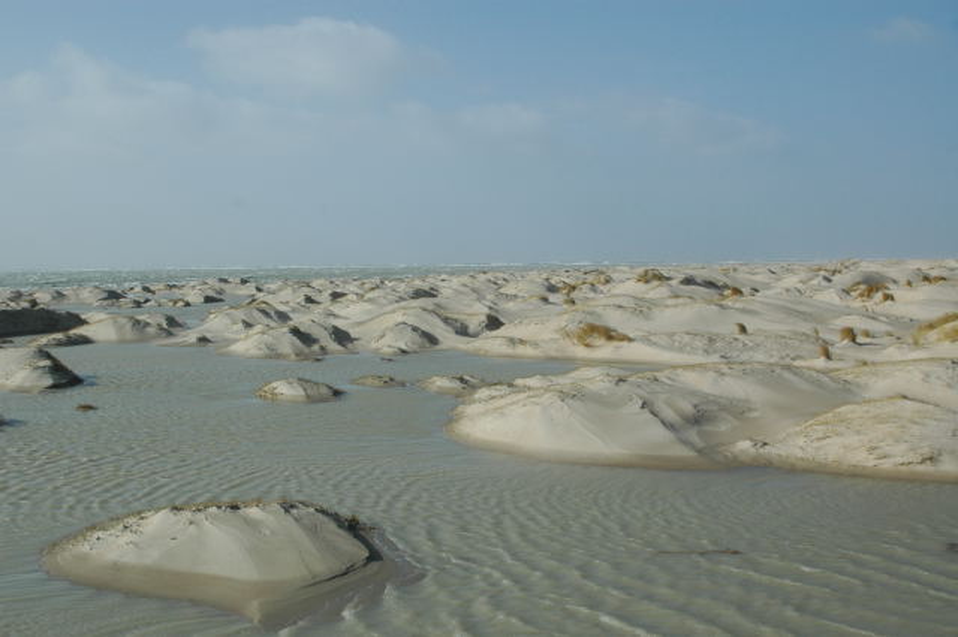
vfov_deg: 28.0
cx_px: 479
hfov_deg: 41.1
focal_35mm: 48
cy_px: 318
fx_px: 1277
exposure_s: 1/1600
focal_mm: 32
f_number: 8
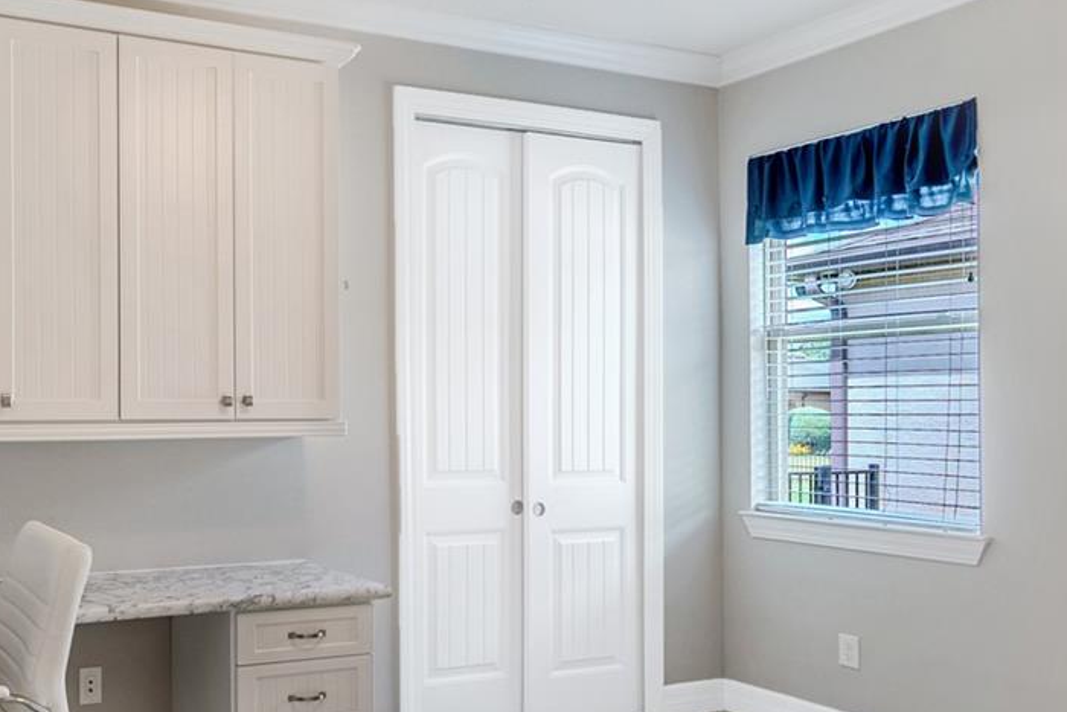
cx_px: 180
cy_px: 395
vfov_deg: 41.1
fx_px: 949
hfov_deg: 53.8
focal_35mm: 32
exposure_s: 1/800
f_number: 4.5
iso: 500
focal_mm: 14
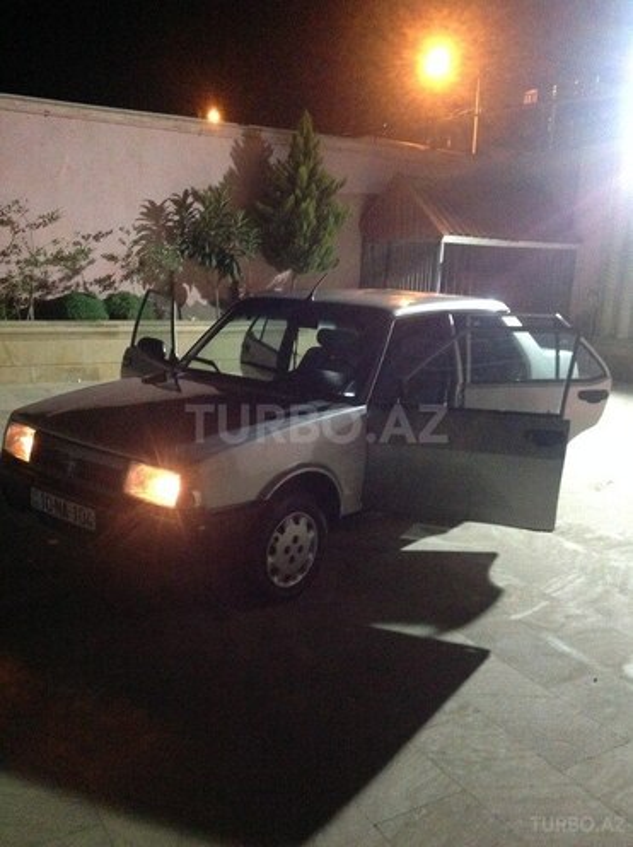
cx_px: 316
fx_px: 855
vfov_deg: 52.7
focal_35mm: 35
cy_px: 424
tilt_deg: -7.0
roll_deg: -2.6
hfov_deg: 40.6
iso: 800
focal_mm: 4.28
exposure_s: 1/17
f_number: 2.4
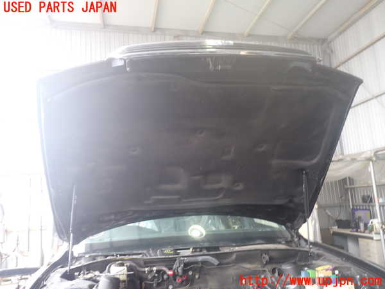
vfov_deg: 46.8
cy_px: 144
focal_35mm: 30
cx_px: 192
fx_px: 334
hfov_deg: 60.0
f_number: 2.3
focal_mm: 5.4
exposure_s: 1/50
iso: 200
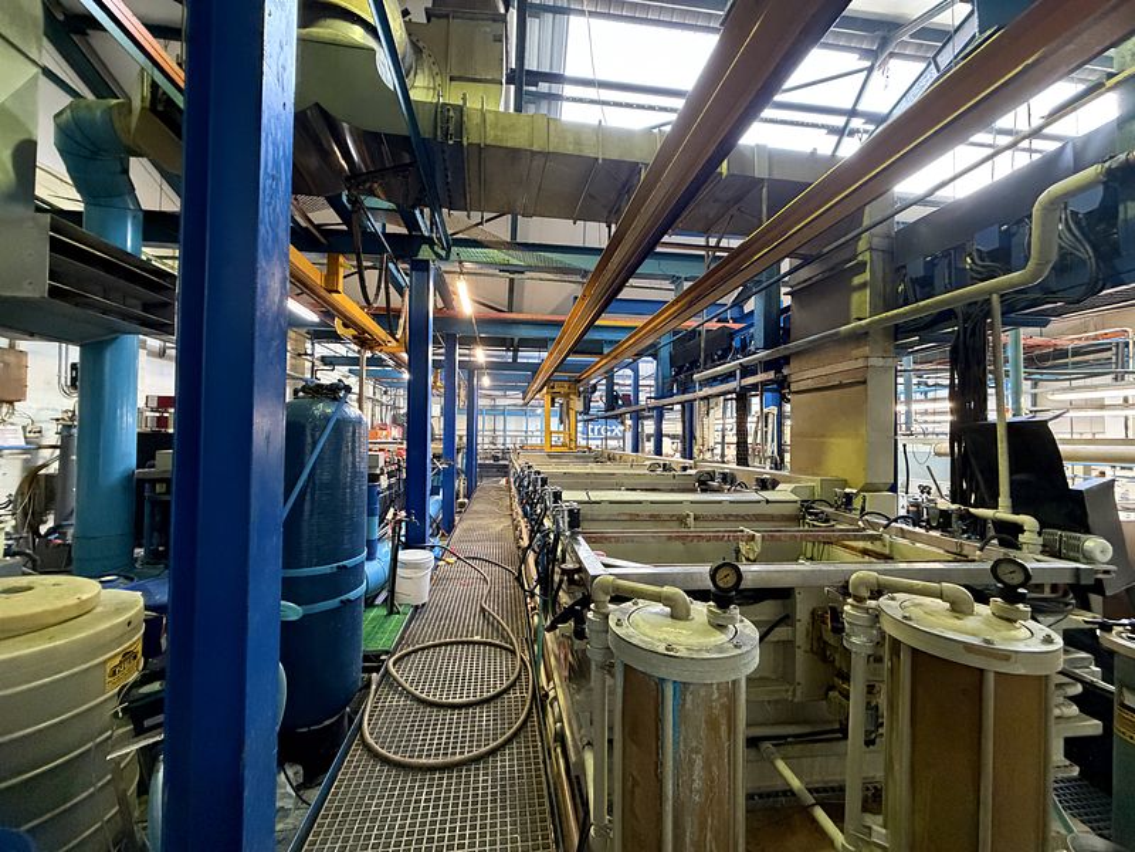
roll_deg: -0.9
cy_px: 426
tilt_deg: +1.6
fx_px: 459
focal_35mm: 14
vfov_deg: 85.7
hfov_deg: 102.1
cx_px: 568
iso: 640
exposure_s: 1/50
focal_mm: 2.22
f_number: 2.2
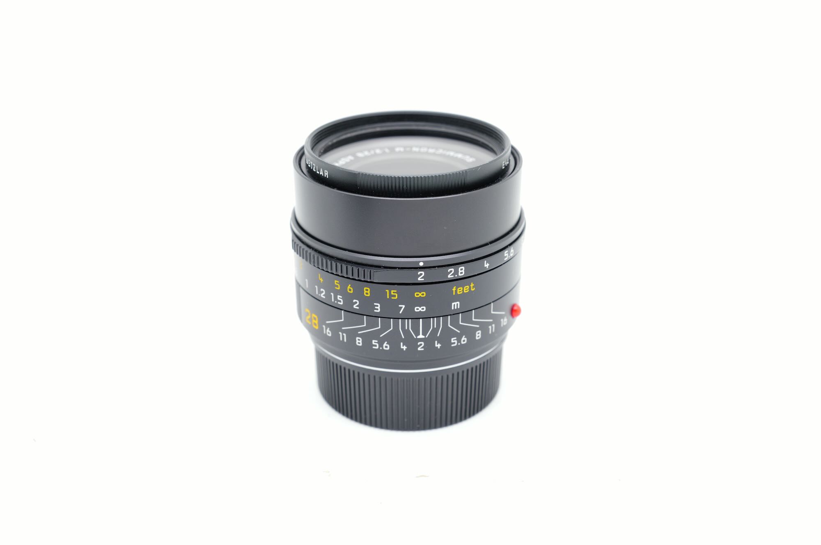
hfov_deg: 45.5
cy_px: 272
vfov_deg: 31.1
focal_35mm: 43
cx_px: 410
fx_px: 979
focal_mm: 43
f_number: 8
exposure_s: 1/60
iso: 800
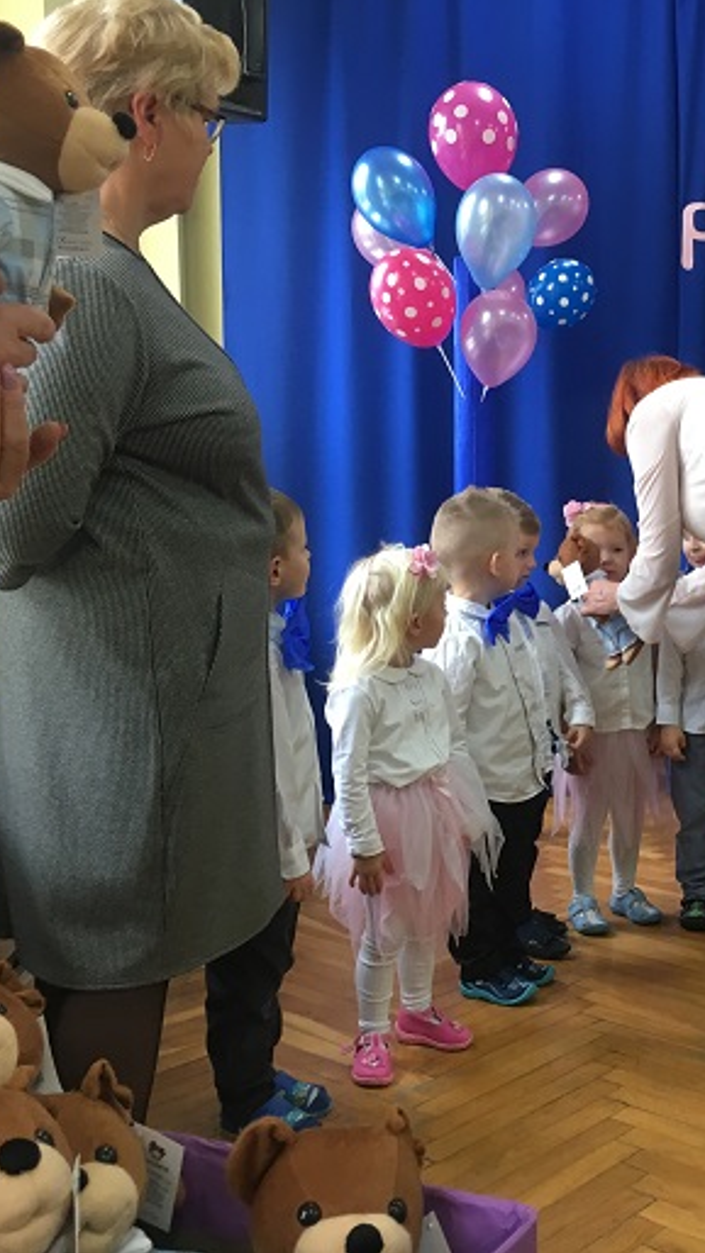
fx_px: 1430
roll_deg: +0.2
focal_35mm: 43
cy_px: 616
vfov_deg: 47.4
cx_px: 627
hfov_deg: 26.8
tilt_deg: -6.1
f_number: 2.2
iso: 100
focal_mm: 4.15
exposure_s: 1/33
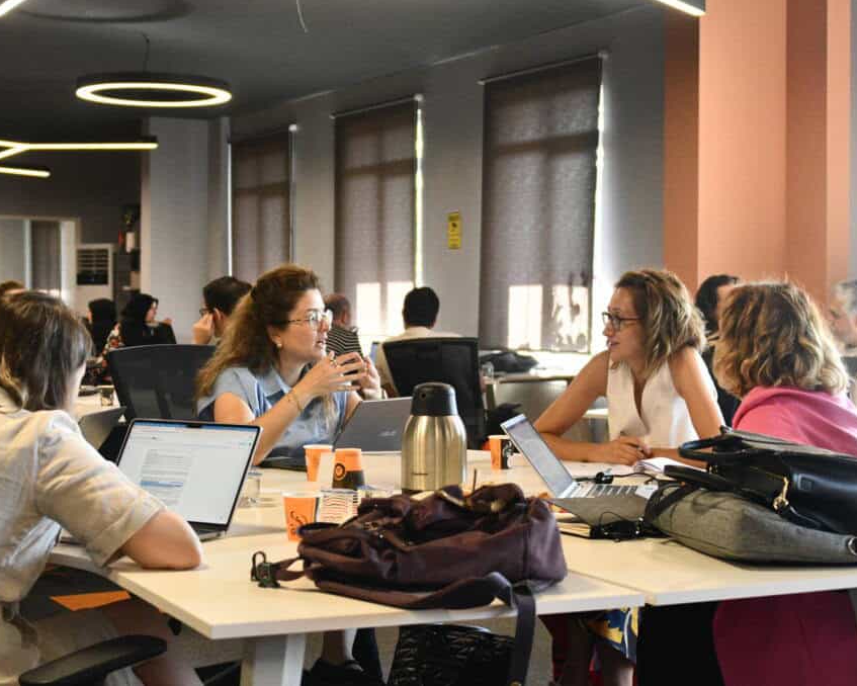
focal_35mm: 59
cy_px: 341
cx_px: 410
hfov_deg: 31.9
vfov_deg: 25.8
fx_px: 1497
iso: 3200
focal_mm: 35
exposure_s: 1/250
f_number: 3.8
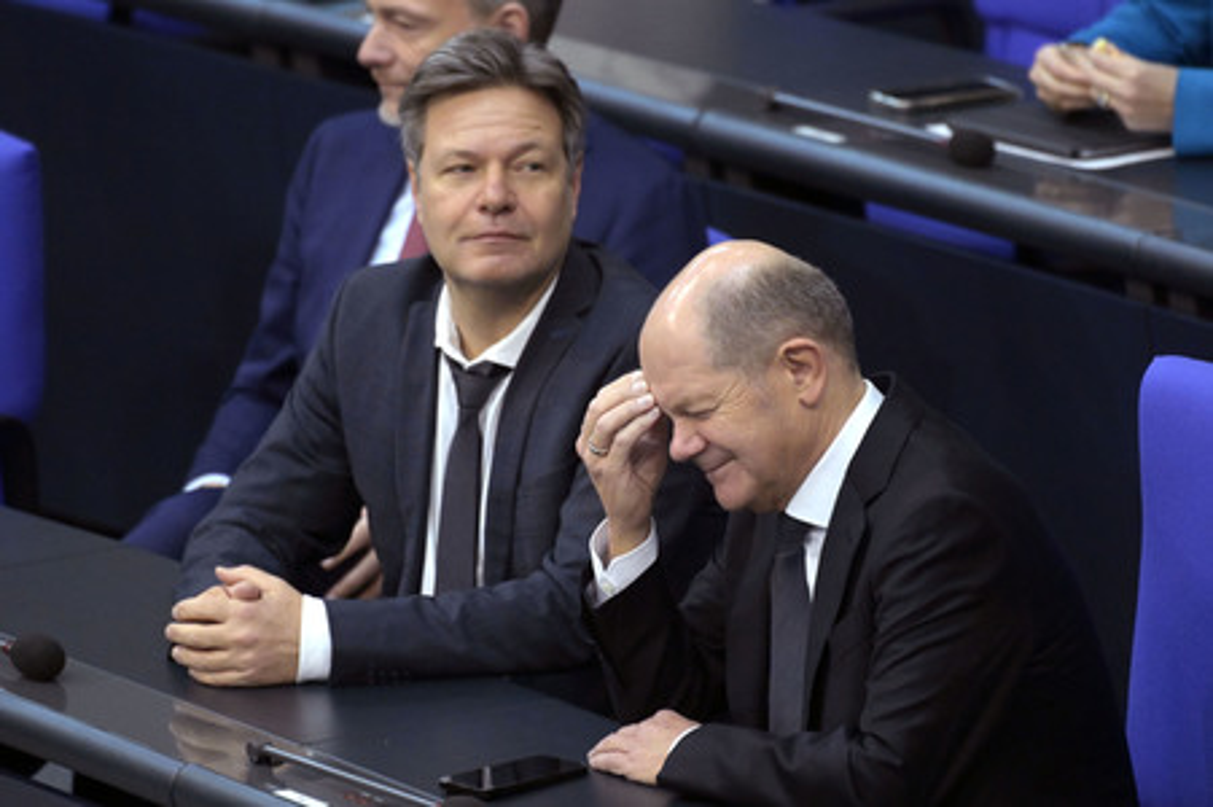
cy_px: 404
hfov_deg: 4.5
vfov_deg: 3.0
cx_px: 606
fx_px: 15488
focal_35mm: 460
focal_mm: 460
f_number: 5.6
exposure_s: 1/400
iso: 10000
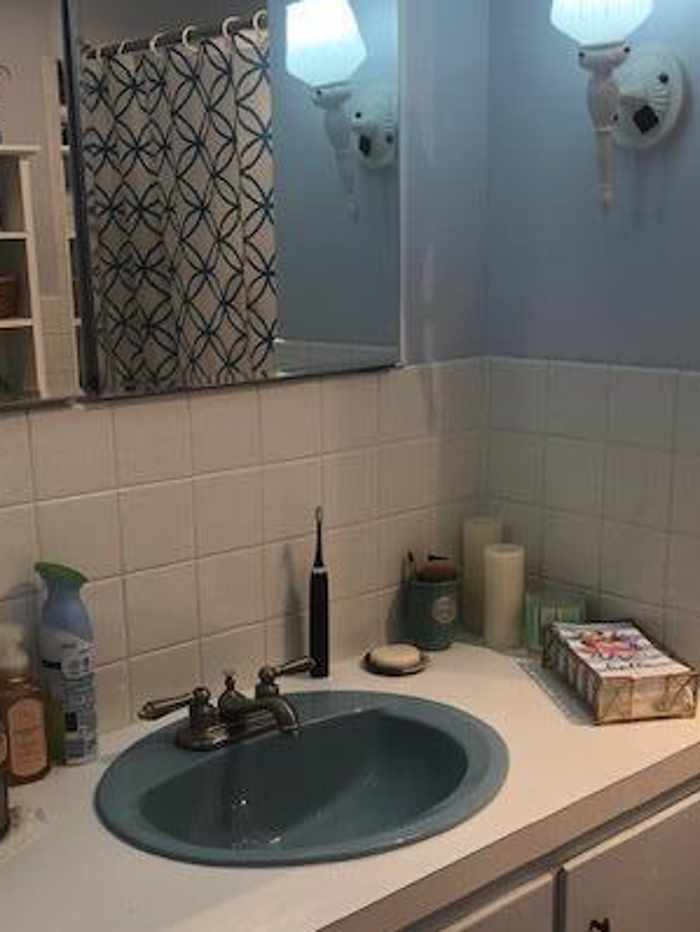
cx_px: 342
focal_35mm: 45
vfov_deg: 41.8
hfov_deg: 32.2
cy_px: 581
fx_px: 1212
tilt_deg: -14.8
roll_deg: +0.9
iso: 50
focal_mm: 3.99
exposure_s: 1/120
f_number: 1.8
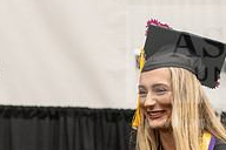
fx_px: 1325
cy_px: 147
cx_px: 91
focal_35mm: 211
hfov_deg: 9.7
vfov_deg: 6.5
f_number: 3.5
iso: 2500
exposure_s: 1/200
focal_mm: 70
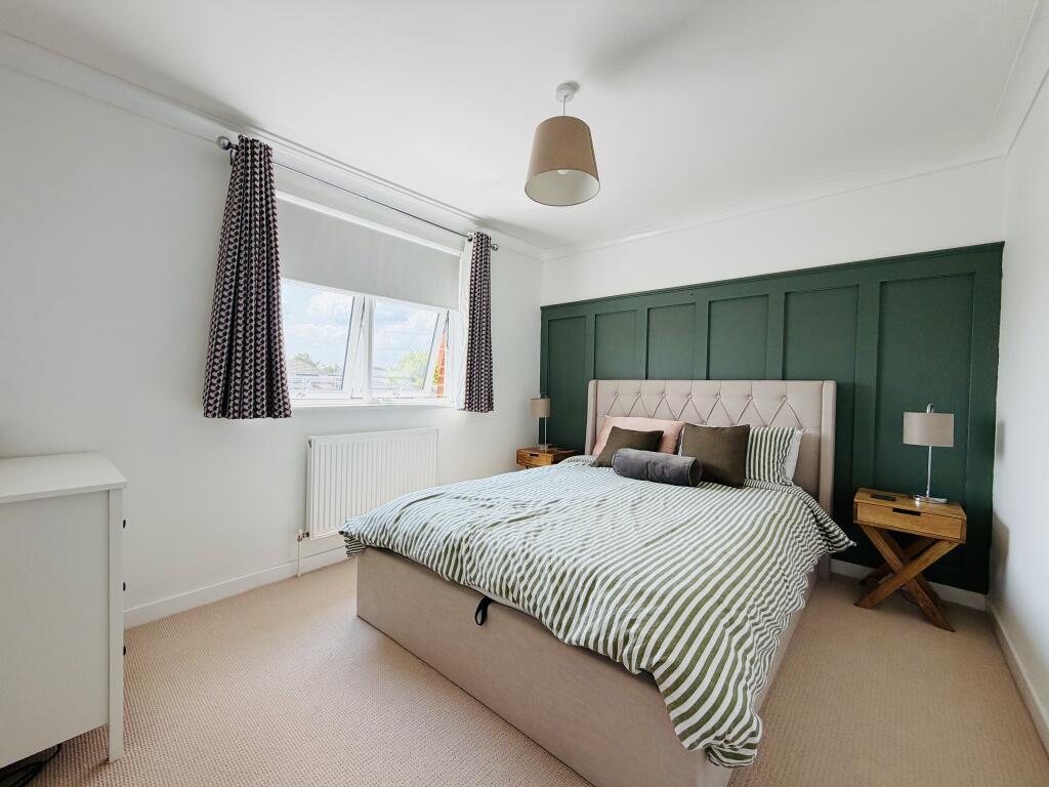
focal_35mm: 14
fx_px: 424
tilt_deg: -1.6
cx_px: 524
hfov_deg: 102.1
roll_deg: -0.3
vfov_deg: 85.7
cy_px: 394
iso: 64
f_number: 2.2
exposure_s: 1/167
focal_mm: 2.22
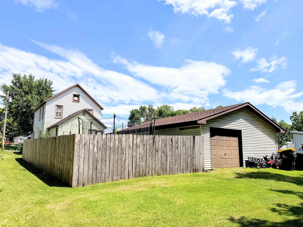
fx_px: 219
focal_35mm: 25
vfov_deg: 54.9
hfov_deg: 69.4
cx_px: 148
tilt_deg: +9.4
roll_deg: -0.3
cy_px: 117
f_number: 1.78
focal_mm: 6.76
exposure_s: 1/7353
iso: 80
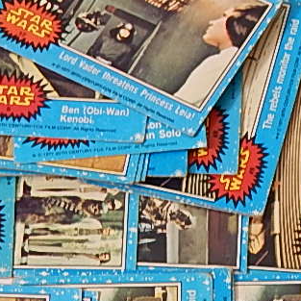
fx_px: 1377
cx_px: 284
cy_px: 269
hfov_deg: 12.4
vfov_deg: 12.4
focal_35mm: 140
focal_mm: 5.6
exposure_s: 1/30
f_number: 3.2
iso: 140
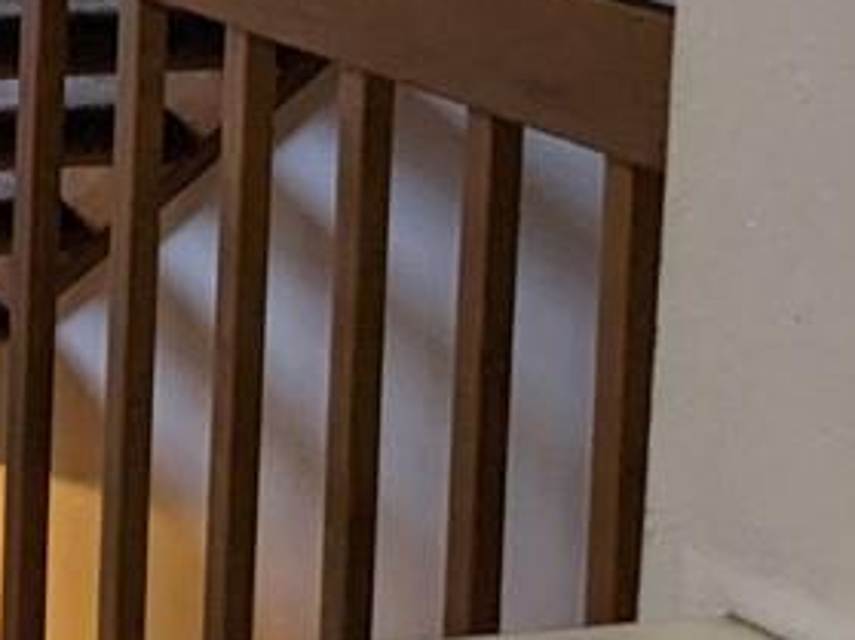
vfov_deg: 9.1
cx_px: -1416
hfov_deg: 10.4
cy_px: -533
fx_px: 3827
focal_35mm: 155
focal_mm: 4.38
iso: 44
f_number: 1.73
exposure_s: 1/120
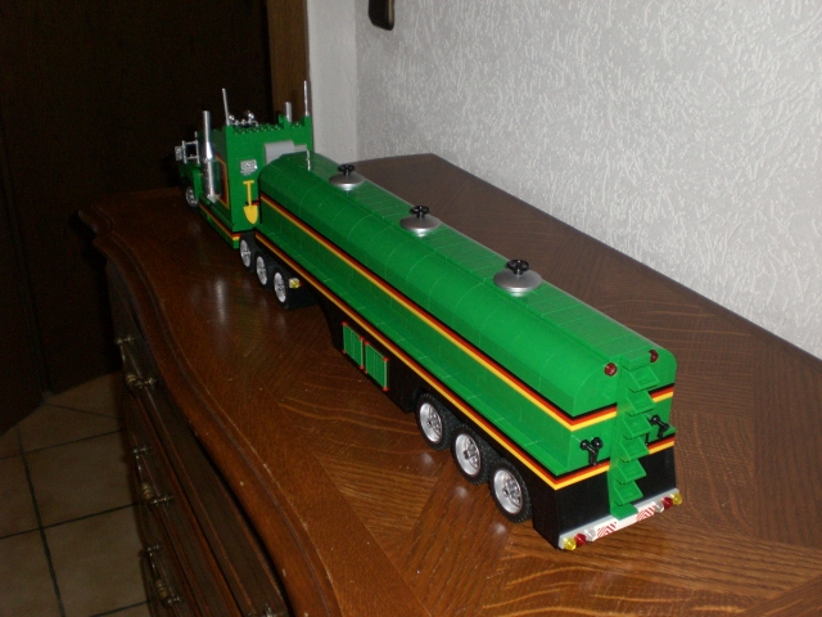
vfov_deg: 37.7
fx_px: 902
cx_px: 411
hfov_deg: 49.0
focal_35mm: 38
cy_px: 308
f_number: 3.1
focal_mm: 6.3
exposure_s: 1/60
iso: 200
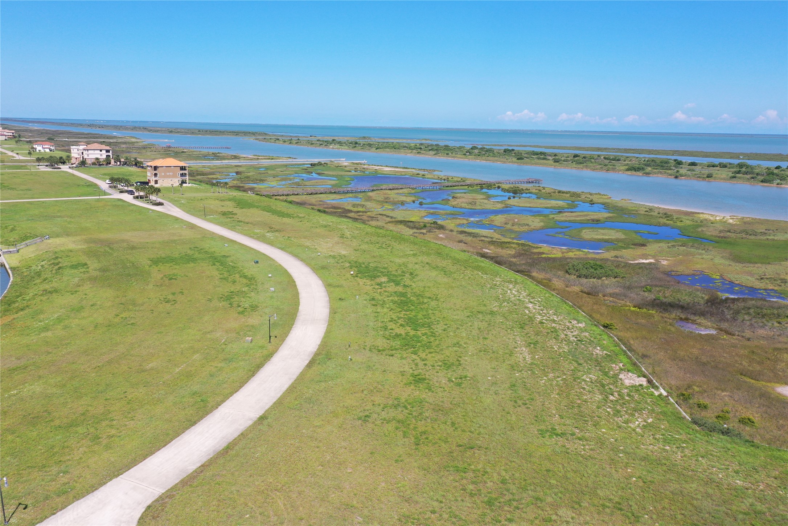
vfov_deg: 46.4
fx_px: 613
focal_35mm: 28
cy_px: 263
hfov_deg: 65.5
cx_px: 394
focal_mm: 10.26
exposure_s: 1/400
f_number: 5.6
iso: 100
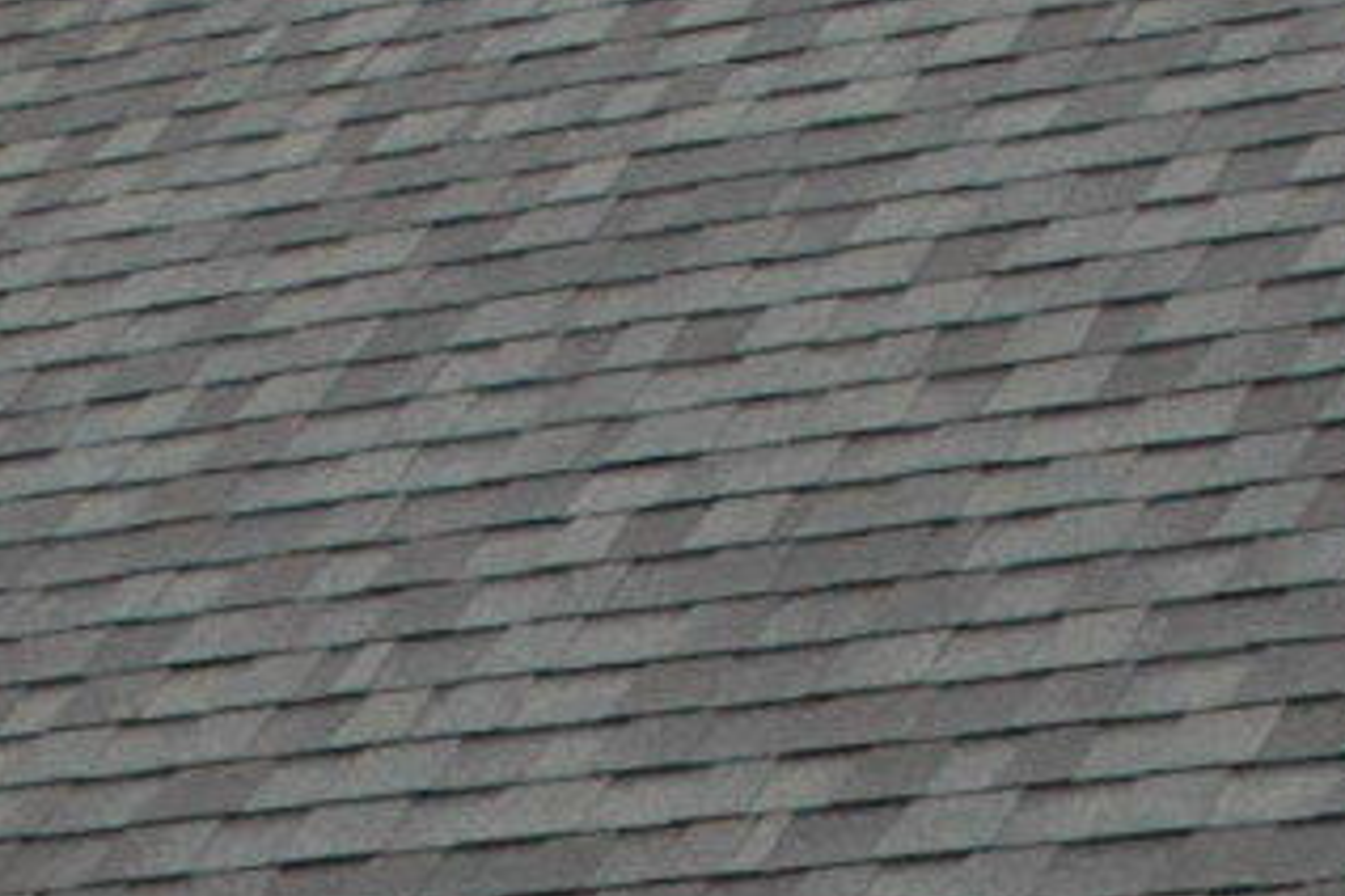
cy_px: 2409
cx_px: -486
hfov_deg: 9.5
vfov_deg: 6.1
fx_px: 7883
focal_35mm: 211
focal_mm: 20
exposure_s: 1/320
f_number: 9
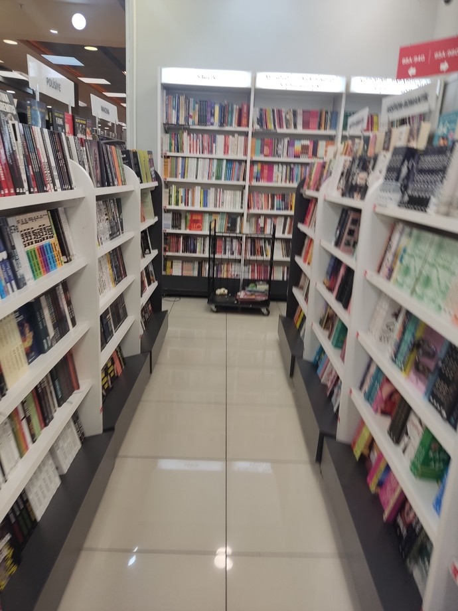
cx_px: 229
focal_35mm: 25
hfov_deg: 54.9
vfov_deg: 69.4
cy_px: 306
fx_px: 441
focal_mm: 4.71
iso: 81
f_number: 1.79
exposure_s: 1/50
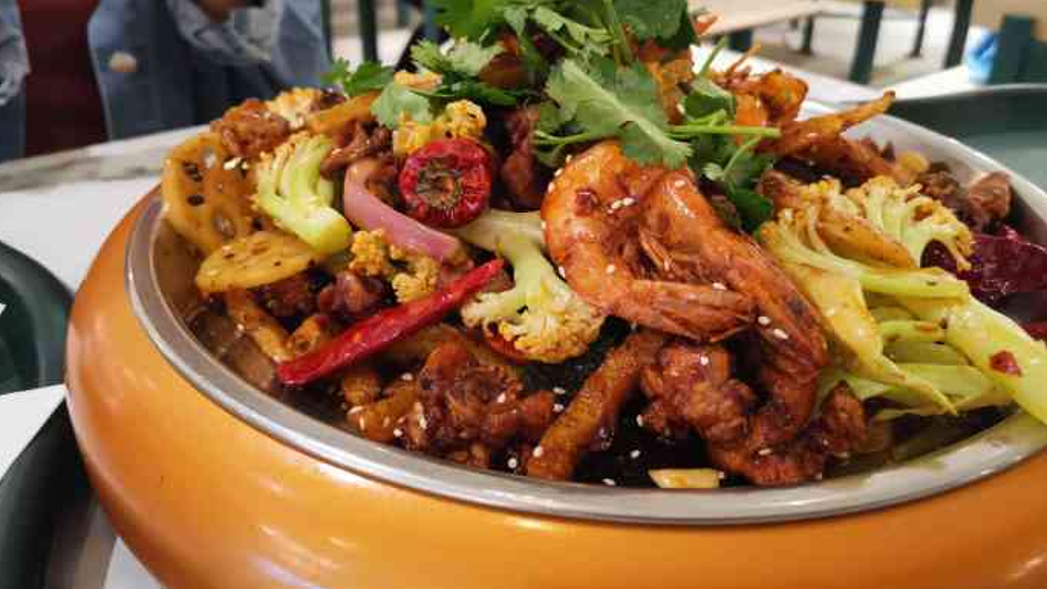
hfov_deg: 66.1
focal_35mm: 29
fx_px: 805
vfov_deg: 40.0
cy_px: 229
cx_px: 513
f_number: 1.8
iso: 500
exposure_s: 1/50
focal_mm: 4.75
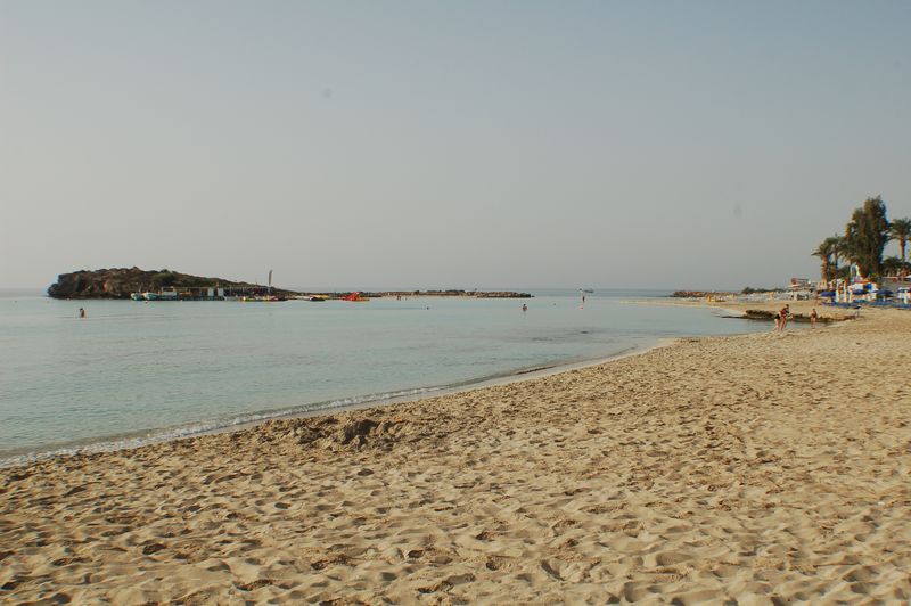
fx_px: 1176
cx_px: 456
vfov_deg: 28.9
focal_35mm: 46
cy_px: 303
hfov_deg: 42.4
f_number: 10
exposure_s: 1/400
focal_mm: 31
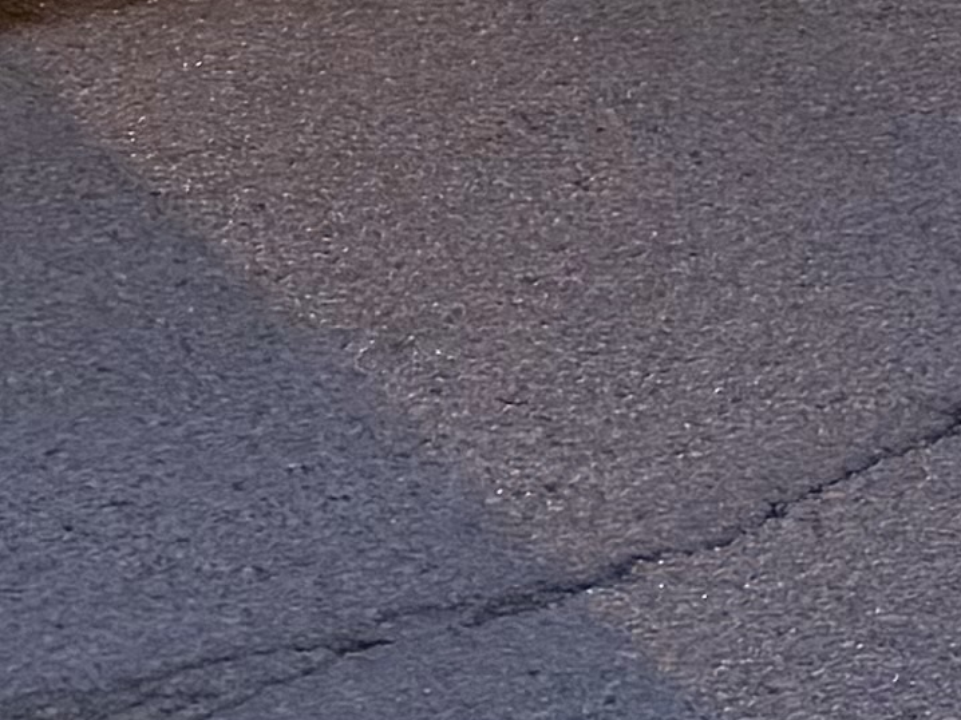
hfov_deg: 9.5
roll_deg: -1.6
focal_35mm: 191
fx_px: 5301
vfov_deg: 6.8
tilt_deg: -0.7
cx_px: 2099
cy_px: -1602
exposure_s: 1/1855
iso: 80
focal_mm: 6.76
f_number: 1.78
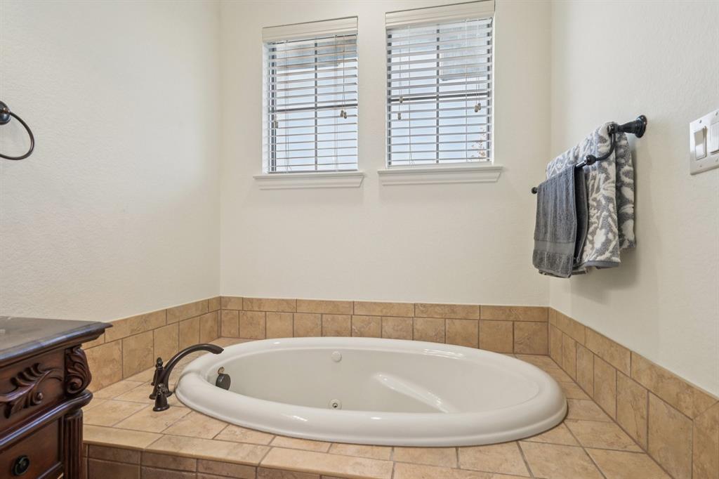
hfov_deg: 90.0
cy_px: 240
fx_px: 359
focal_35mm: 18
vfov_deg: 67.3
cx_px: 360
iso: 400
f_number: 8
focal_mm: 18
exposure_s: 1/40
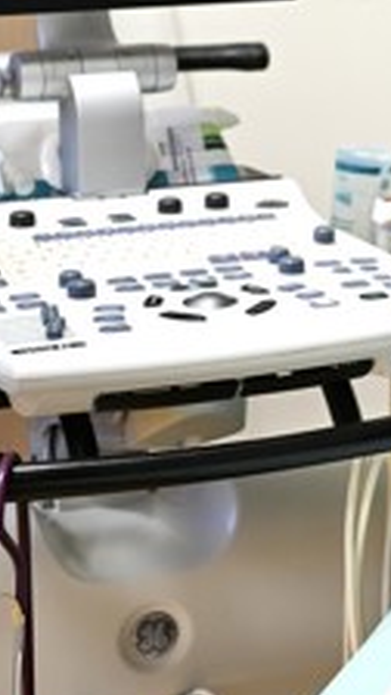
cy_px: 11
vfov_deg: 16.0
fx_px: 2433
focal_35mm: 132
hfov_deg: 8.4
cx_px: 959
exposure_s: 1/160
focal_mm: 41
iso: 640
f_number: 3.2
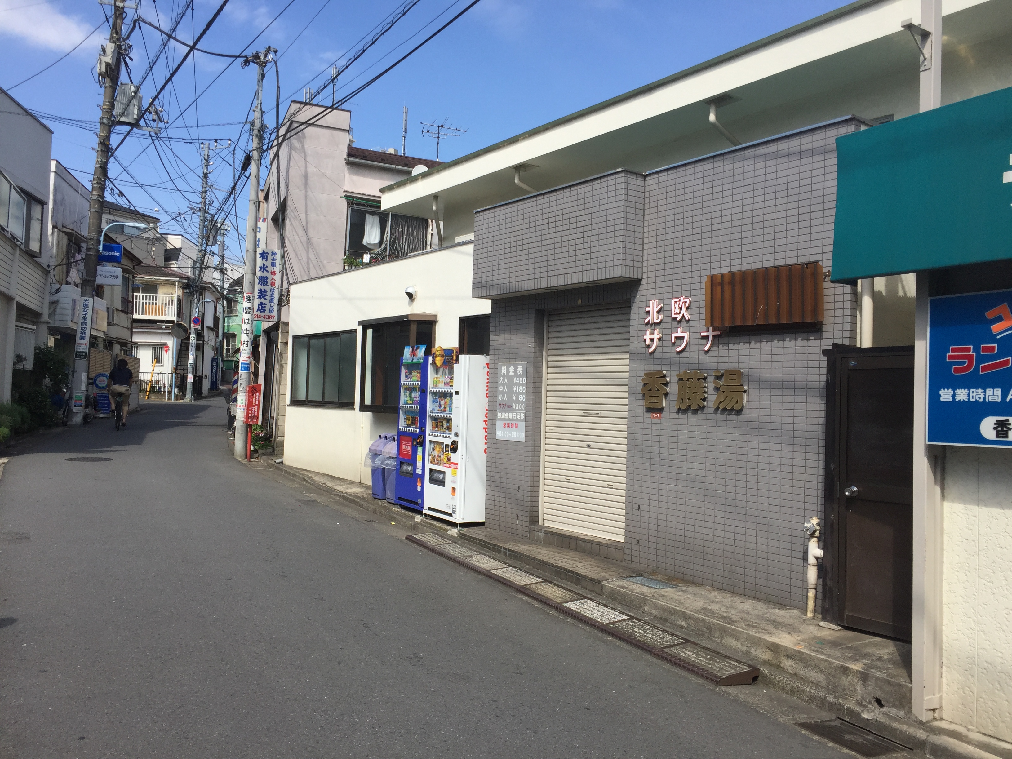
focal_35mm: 29
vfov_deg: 48.2
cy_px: 380
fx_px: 848
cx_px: 506
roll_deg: -2.4
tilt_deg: +0.4
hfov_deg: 61.7
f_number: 2.2
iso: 32
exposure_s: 1/1799
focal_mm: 4.15
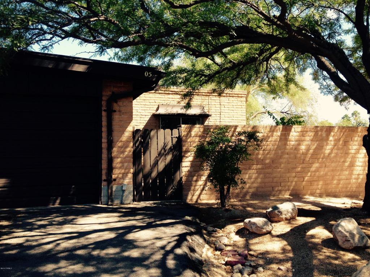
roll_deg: -0.1
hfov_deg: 52.6
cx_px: 185
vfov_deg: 40.7
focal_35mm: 35
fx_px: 374
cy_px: 138
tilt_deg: +1.9
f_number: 2.4
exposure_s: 1/415
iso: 50
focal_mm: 4.28
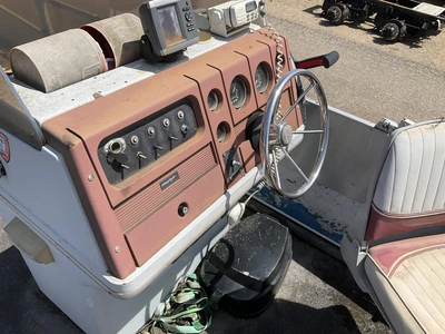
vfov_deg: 48.2
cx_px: 222
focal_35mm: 29
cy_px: 167
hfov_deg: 61.7
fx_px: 373
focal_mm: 3
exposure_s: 1/2058
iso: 25
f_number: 1.8
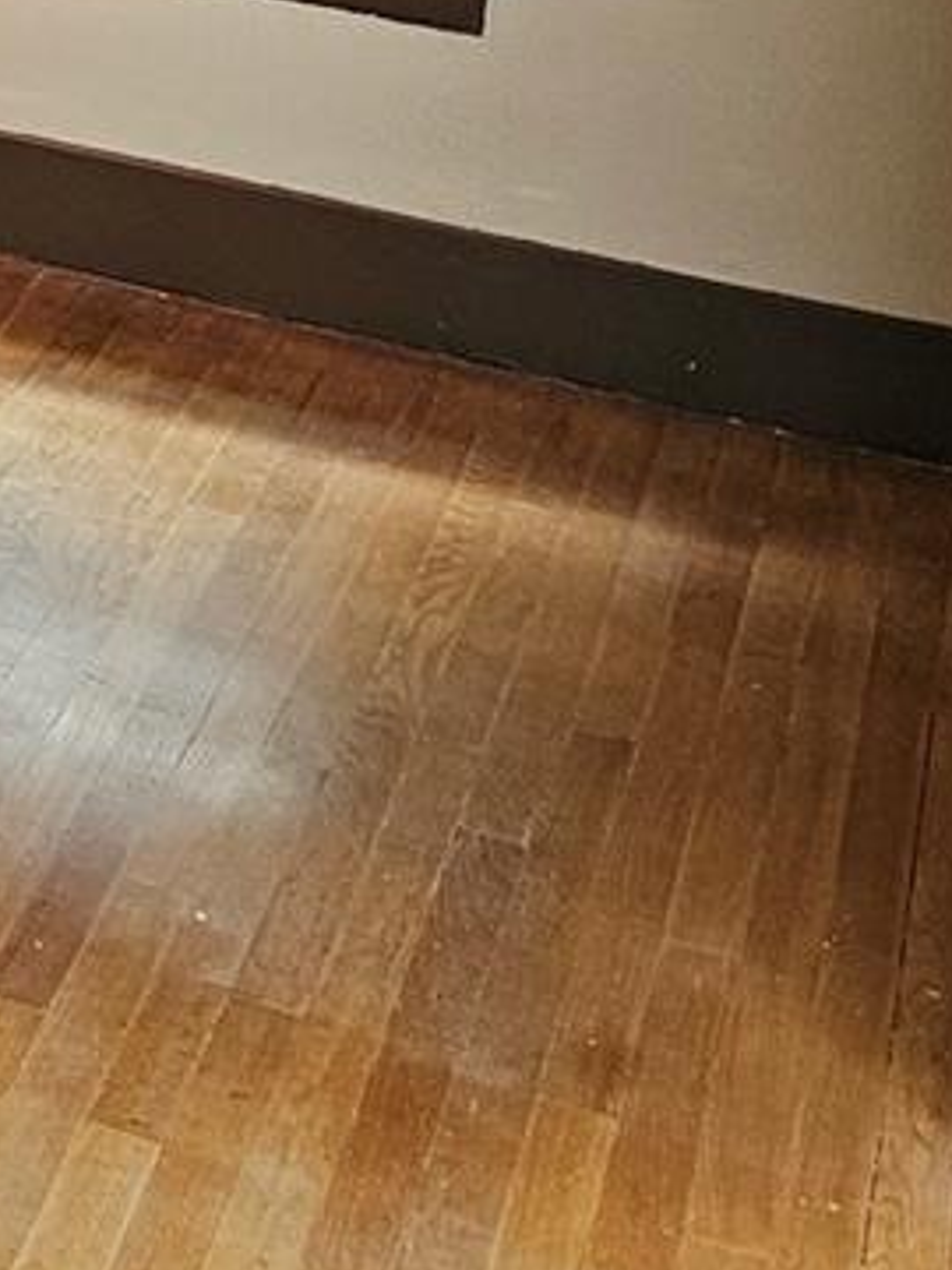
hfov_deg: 13.1
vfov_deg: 17.3
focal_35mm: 98
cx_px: -945
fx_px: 3594
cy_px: -840
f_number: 1.7
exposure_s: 1/120
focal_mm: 6.3
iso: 320
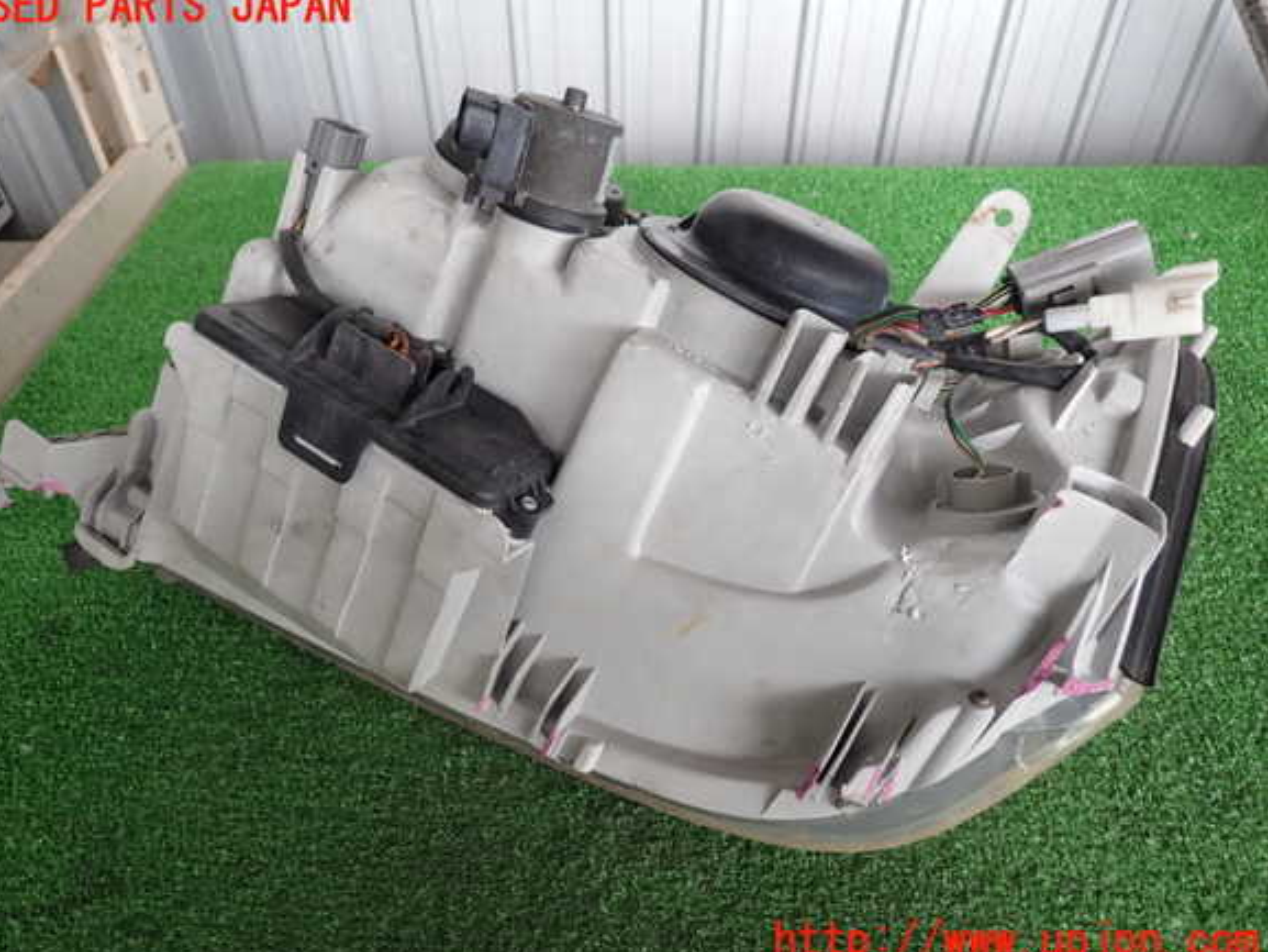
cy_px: 475
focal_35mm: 26
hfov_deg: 67.3
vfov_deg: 53.1
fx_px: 953
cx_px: 611
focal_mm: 4.5
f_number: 2
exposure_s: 1/80
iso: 100
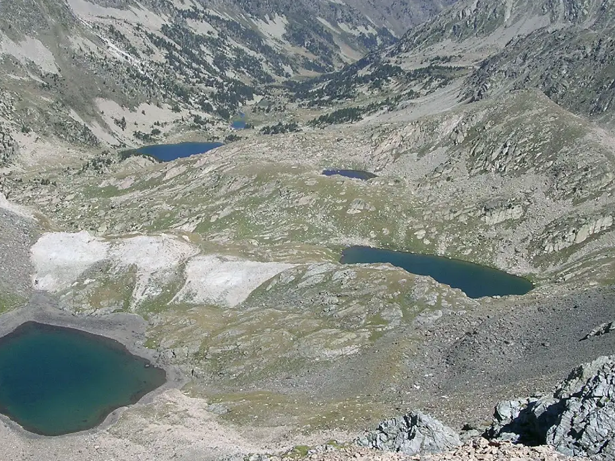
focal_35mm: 50
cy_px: 225
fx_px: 888
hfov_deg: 38.1
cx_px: 272
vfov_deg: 29.1
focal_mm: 5.8
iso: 100
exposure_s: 1/309
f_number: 5.6
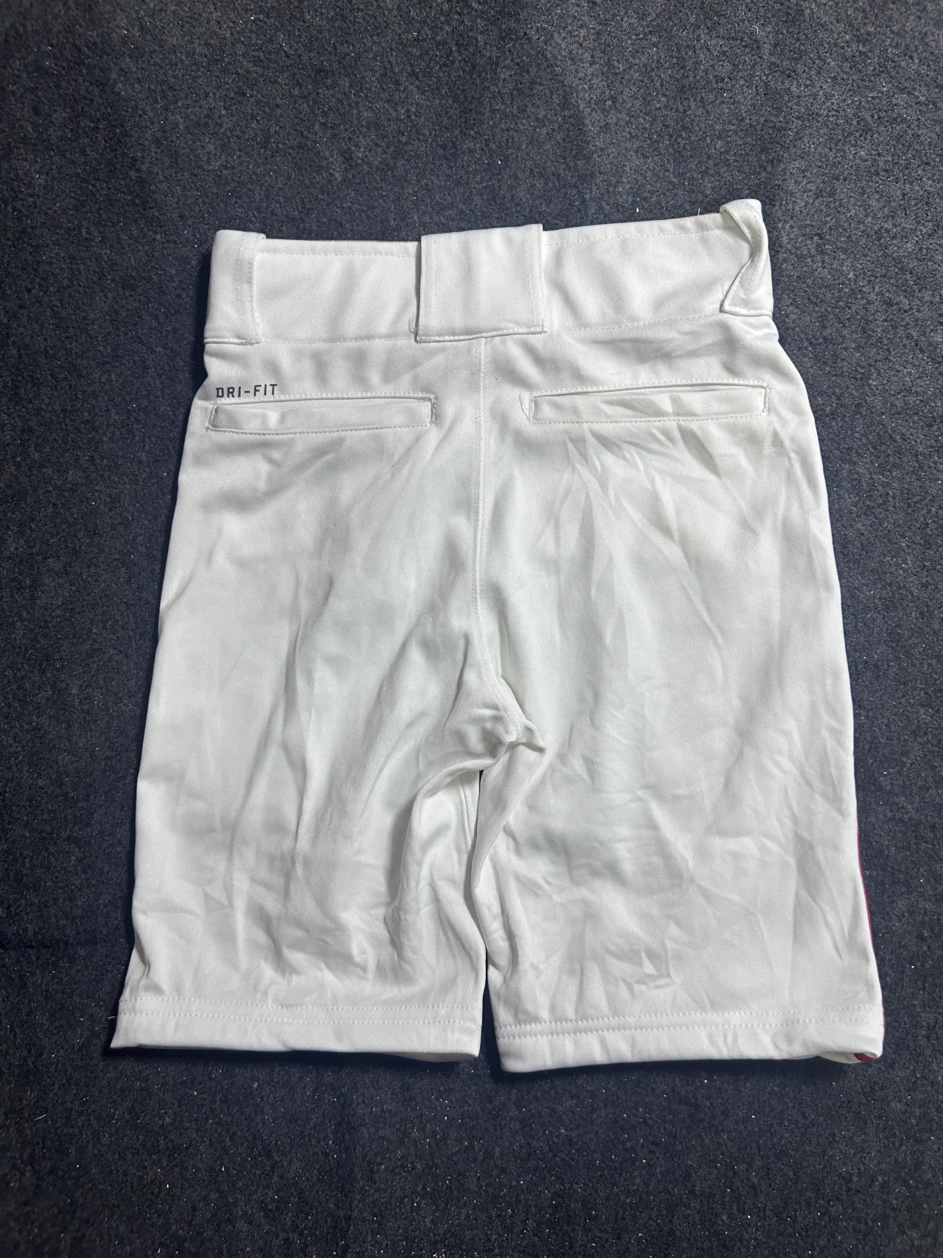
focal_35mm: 26
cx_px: 472
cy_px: 629
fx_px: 944
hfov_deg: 53.1
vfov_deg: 67.3
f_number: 1.5
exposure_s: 1/100
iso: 125
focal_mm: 5.7
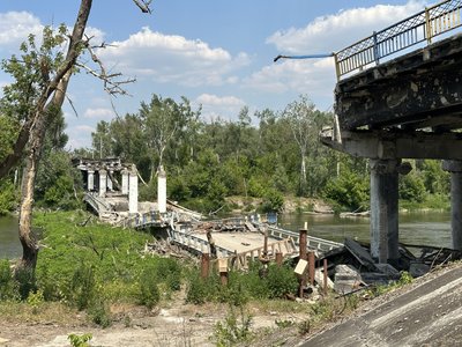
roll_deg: -0.3
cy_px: 174
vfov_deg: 30.3
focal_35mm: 48
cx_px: 231
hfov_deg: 39.7
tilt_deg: +0.1
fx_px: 641
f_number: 1.78
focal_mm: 6.86
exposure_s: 1/3731
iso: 64
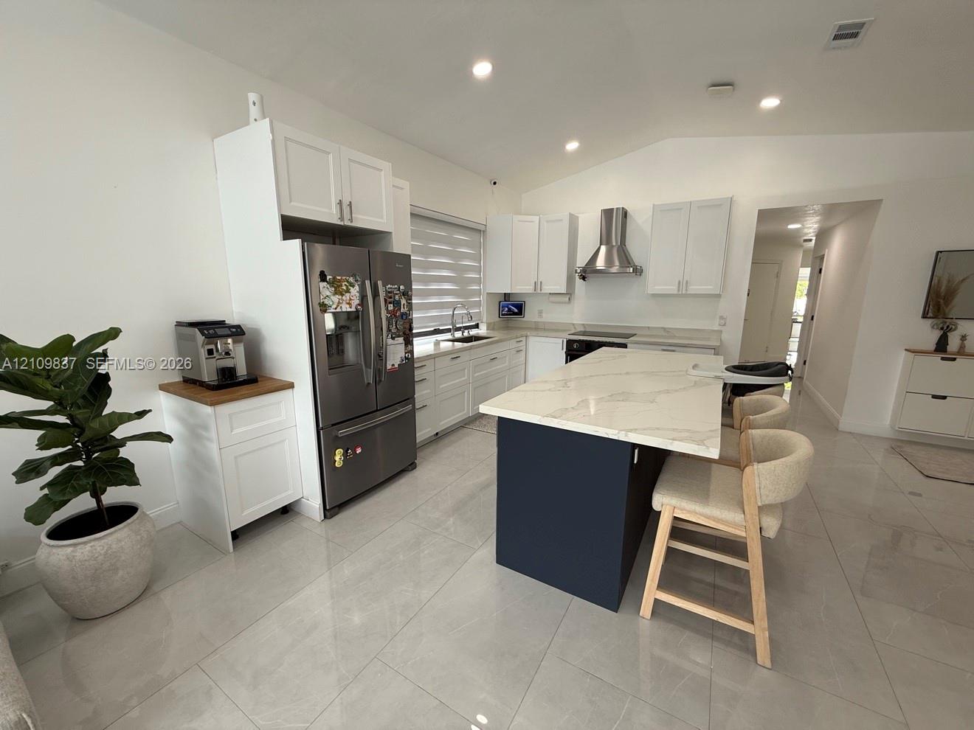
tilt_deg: -11.5
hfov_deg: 102.1
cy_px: 365
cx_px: 487
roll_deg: -0.3
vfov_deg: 85.7
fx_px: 394
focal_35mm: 14
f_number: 2.2
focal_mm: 2.22
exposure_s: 1/120
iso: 100
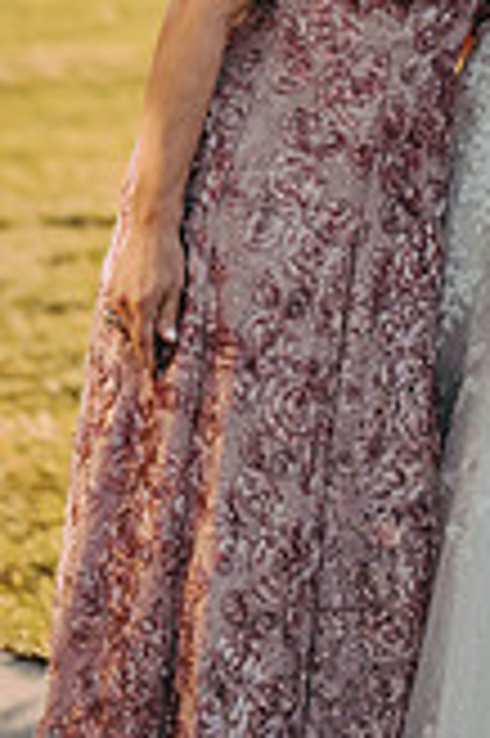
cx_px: 602
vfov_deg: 8.2
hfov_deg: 5.5
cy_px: -184
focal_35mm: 247
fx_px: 5053
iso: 800
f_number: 2.8
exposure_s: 1/4000
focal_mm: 90
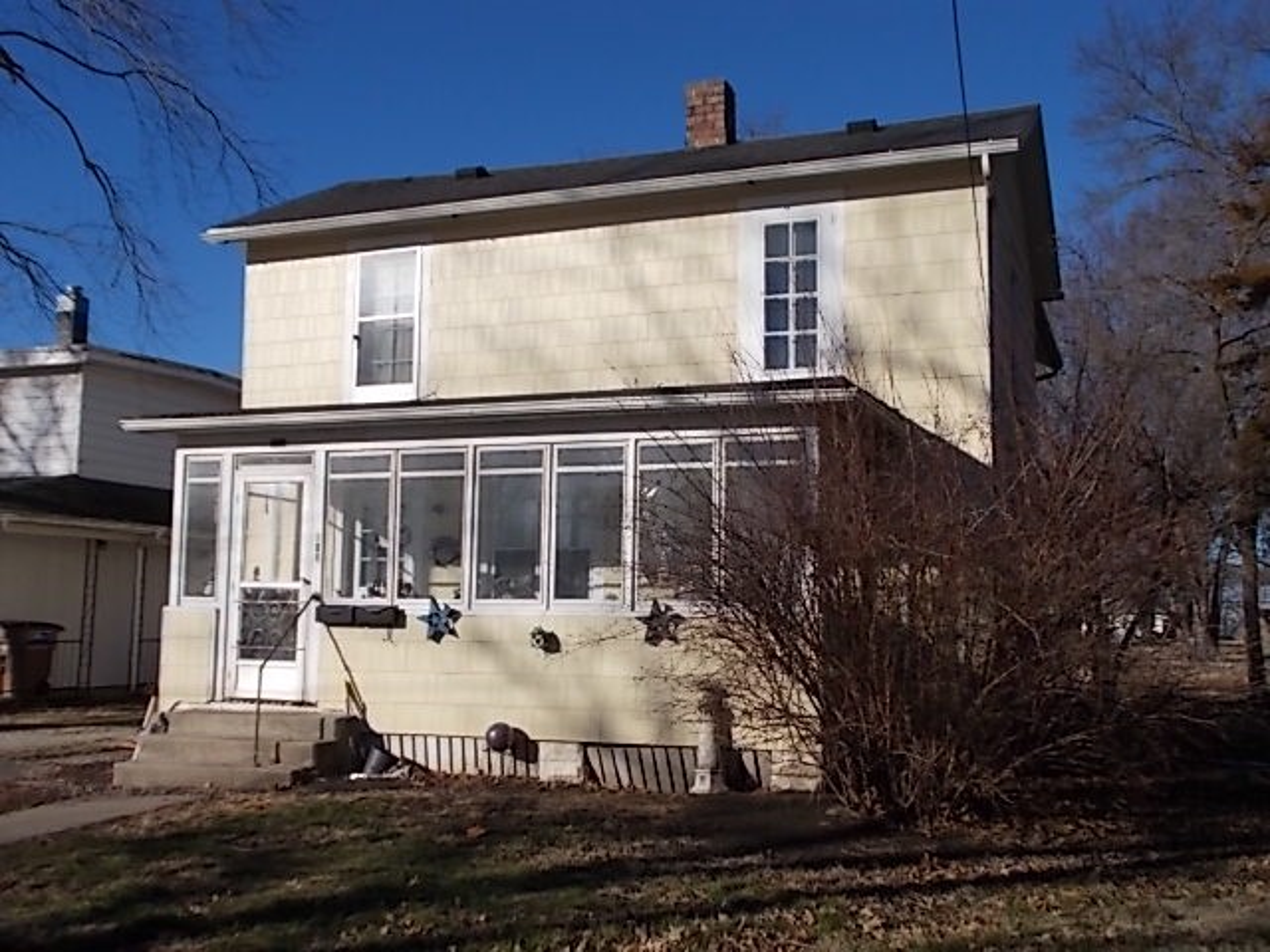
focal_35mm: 39
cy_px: 476
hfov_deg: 47.9
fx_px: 1431
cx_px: 635
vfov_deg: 36.8
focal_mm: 6.9
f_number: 9.8
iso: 80
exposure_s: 1/200
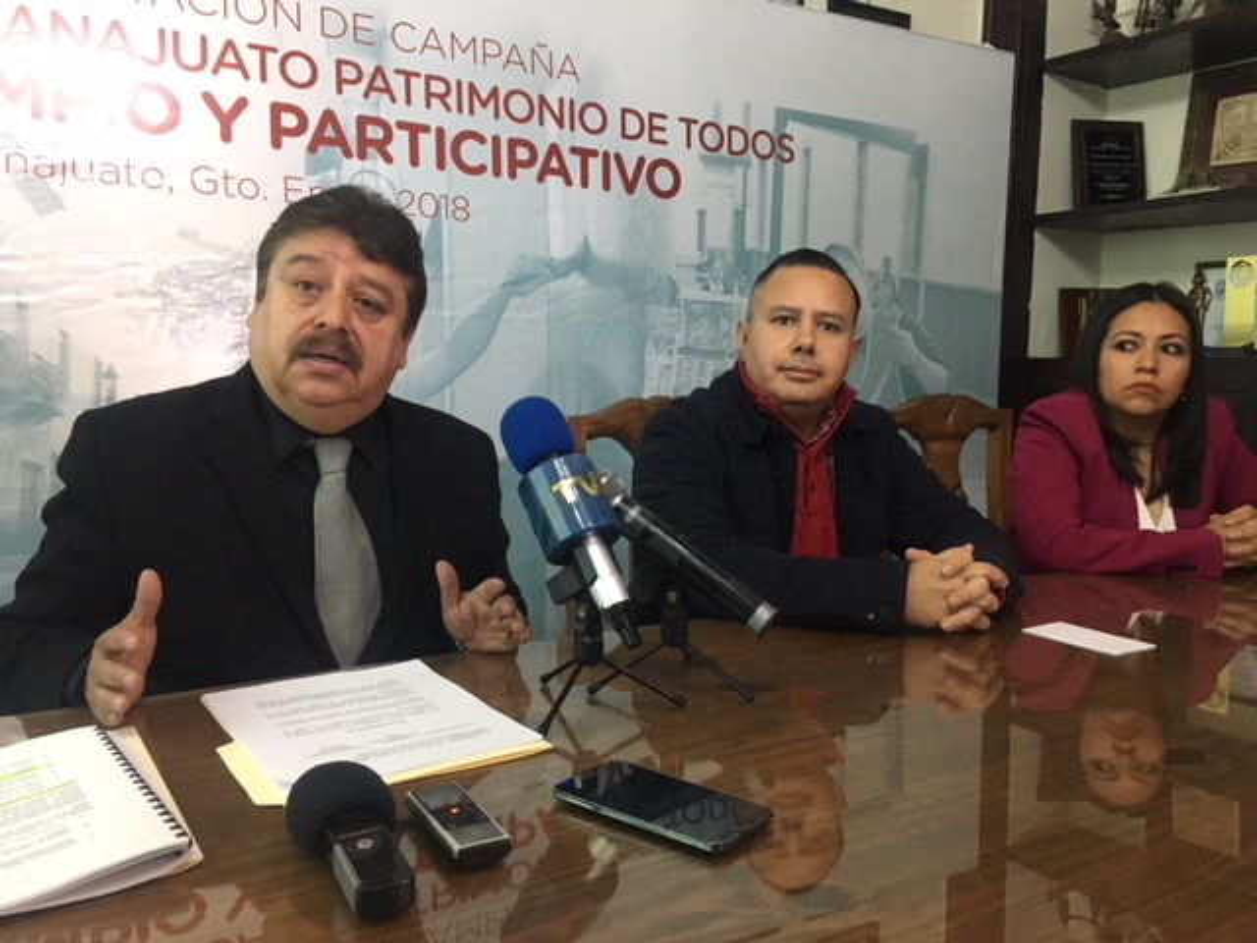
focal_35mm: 29
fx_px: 1053
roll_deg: -1.6
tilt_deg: -5.6
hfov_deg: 61.7
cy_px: 472
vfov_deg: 48.2
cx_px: 628
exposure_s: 1/20
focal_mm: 4.15
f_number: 2.2
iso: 200
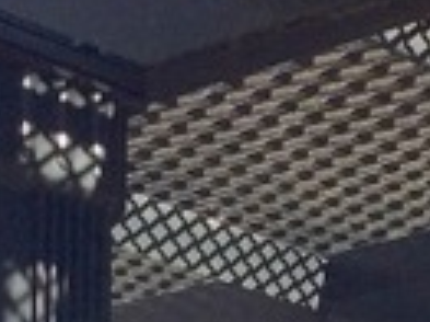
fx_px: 2432
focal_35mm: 196
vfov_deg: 7.5
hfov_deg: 10.1
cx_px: 391
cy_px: 463
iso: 32
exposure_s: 1/414
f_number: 2.4
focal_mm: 3.3
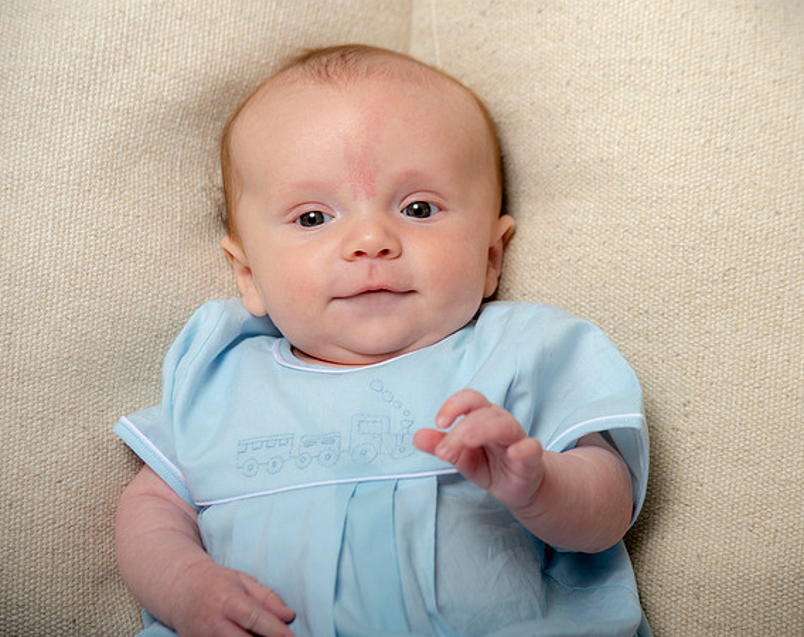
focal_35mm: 197
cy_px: 318
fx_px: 4659
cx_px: 447
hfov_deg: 9.9
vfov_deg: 7.8
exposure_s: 1/200
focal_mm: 175
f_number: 5.6
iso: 250
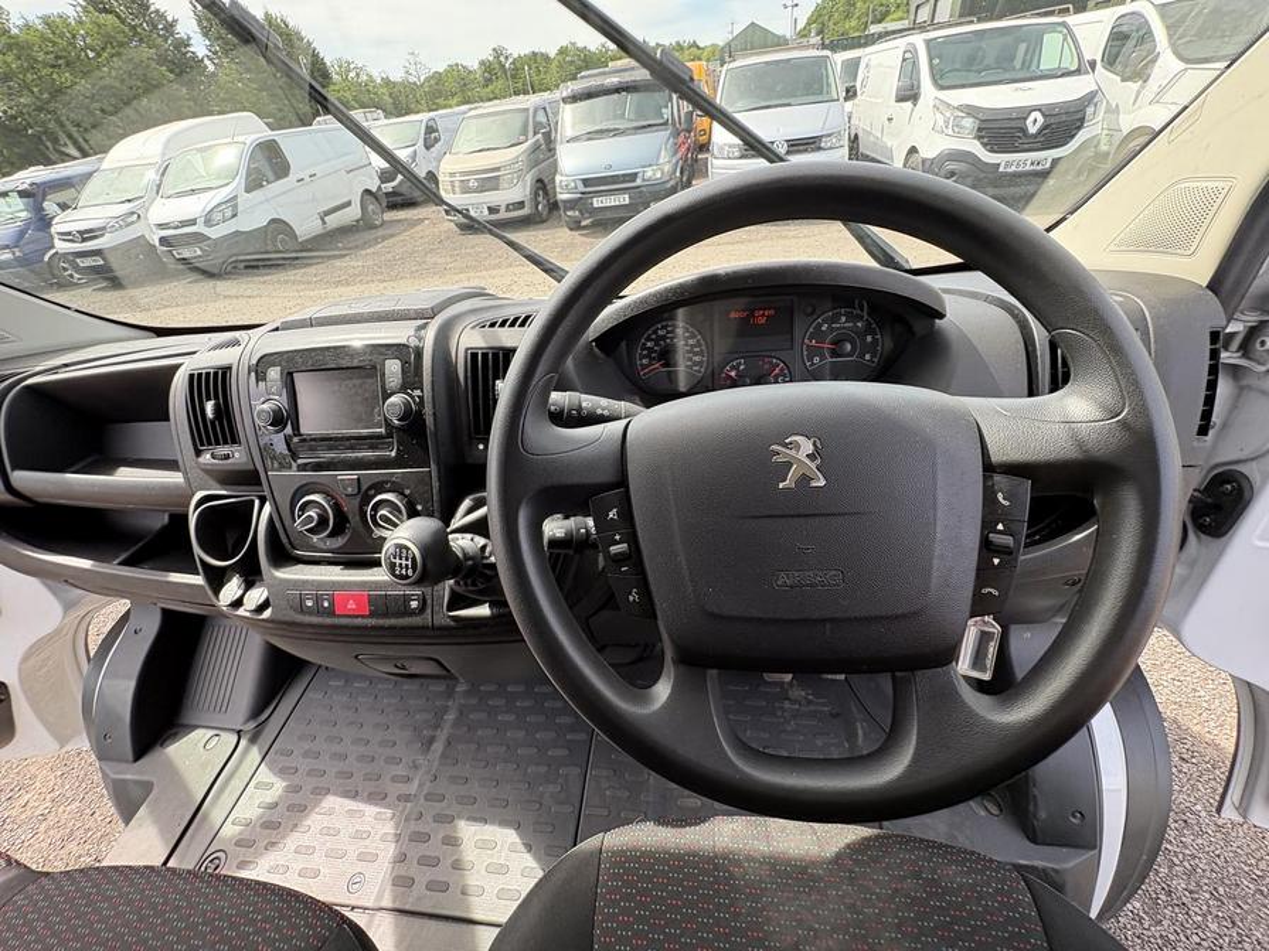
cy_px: 476
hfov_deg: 102.1
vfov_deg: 85.7
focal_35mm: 14
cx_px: 634
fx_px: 513
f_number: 2.2
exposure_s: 1/140
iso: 100
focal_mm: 2.22
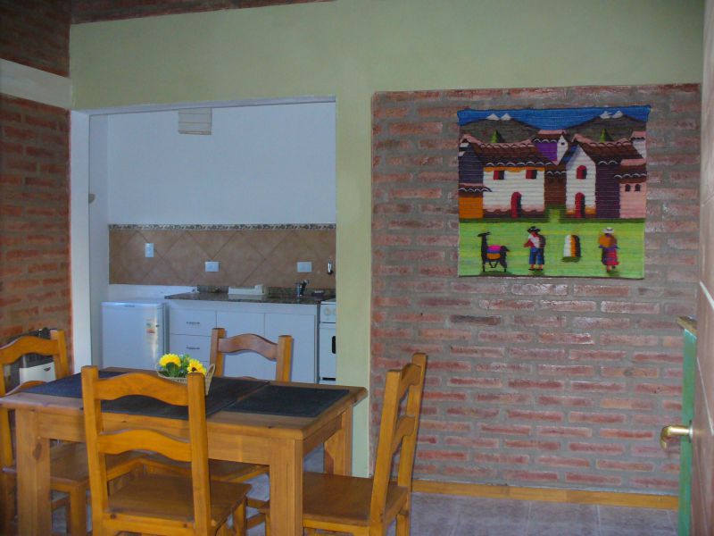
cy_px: 268
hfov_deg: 50.1
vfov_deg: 38.7
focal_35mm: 37
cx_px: 357
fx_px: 763
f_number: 2.8
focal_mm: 6.1
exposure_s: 1/30
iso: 200
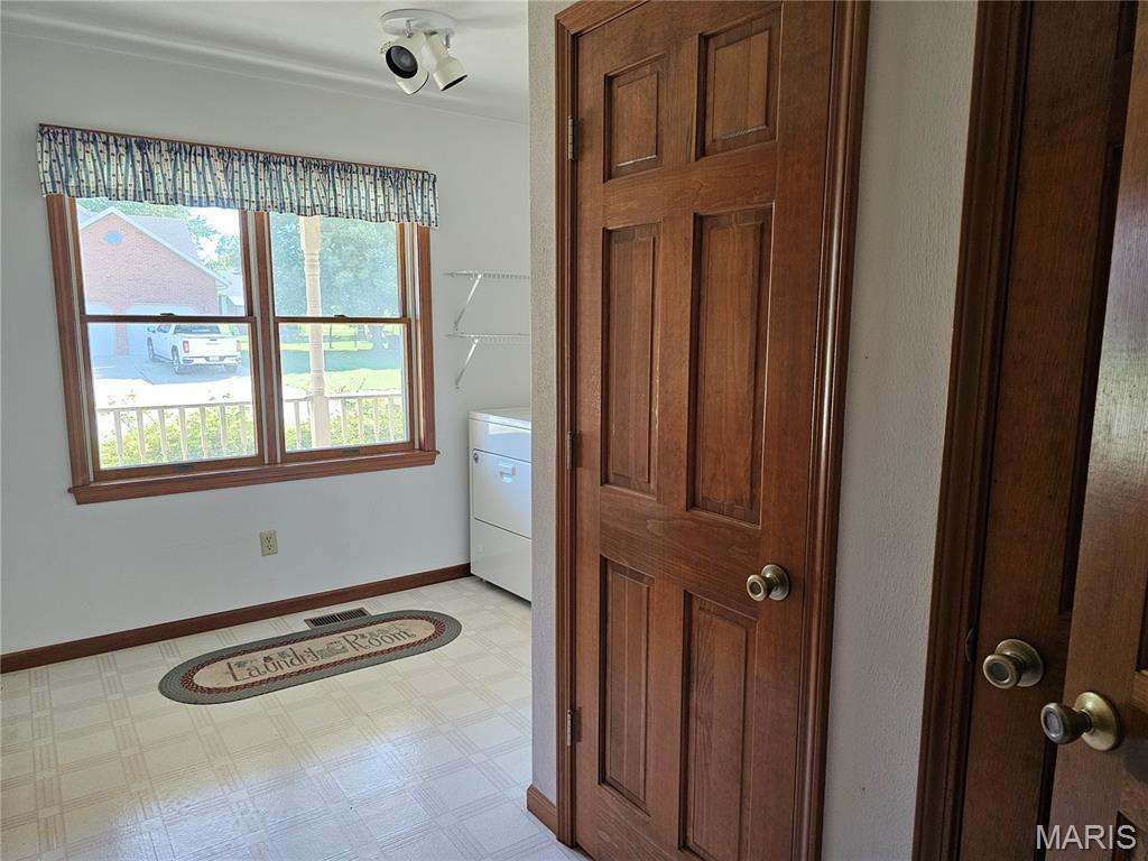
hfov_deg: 73.9
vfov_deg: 58.9
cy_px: 430
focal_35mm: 23
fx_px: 763
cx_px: 574
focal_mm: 6.3
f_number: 1.7
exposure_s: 1/120
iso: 400
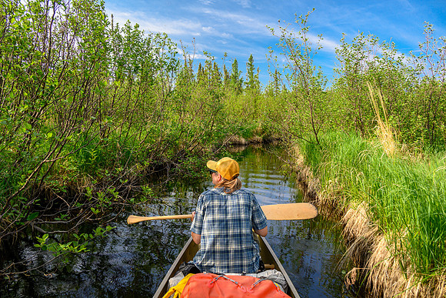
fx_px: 297
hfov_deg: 73.7
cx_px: 223
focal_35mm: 24
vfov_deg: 53.2
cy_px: 149
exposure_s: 1/50
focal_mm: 24
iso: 140
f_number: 8
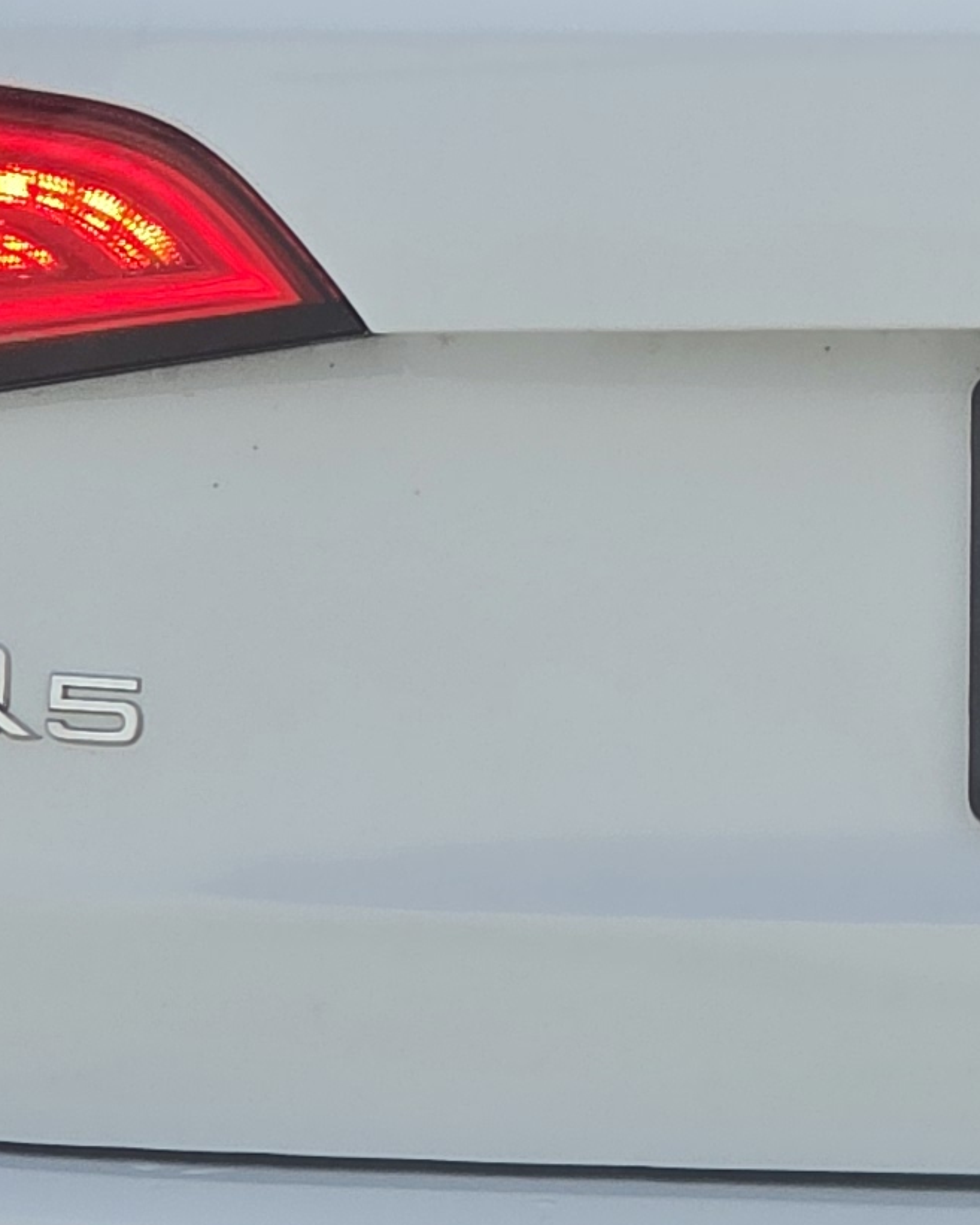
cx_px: 1257
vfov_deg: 5.9
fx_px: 11890
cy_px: 668
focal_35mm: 328
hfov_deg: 4.7
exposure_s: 1/2503
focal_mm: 7.9
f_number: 2.4
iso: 50
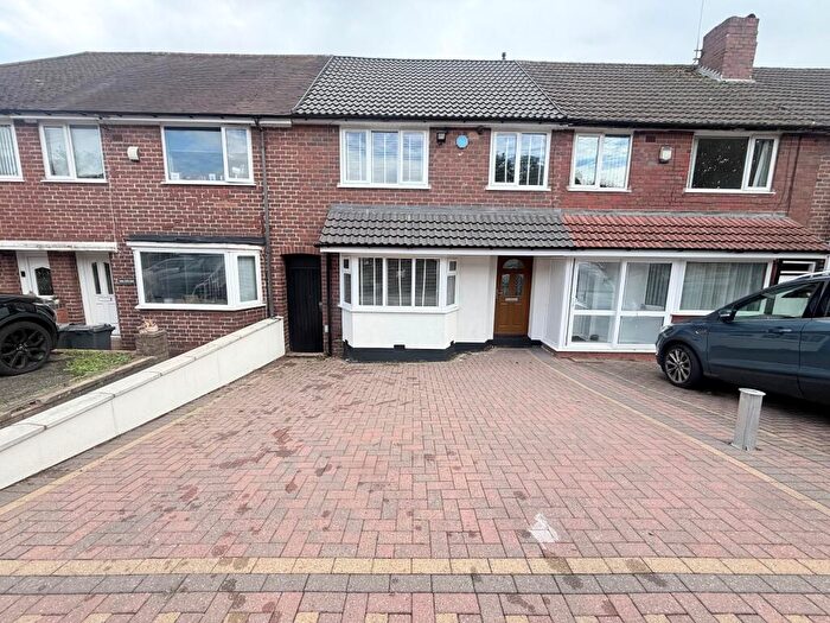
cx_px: 415
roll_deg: -1.2
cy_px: 312
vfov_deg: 85.7
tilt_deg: -9.6
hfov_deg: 102.1
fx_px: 336
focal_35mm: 14
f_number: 2.2
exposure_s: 1/672
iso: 50
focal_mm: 2.22
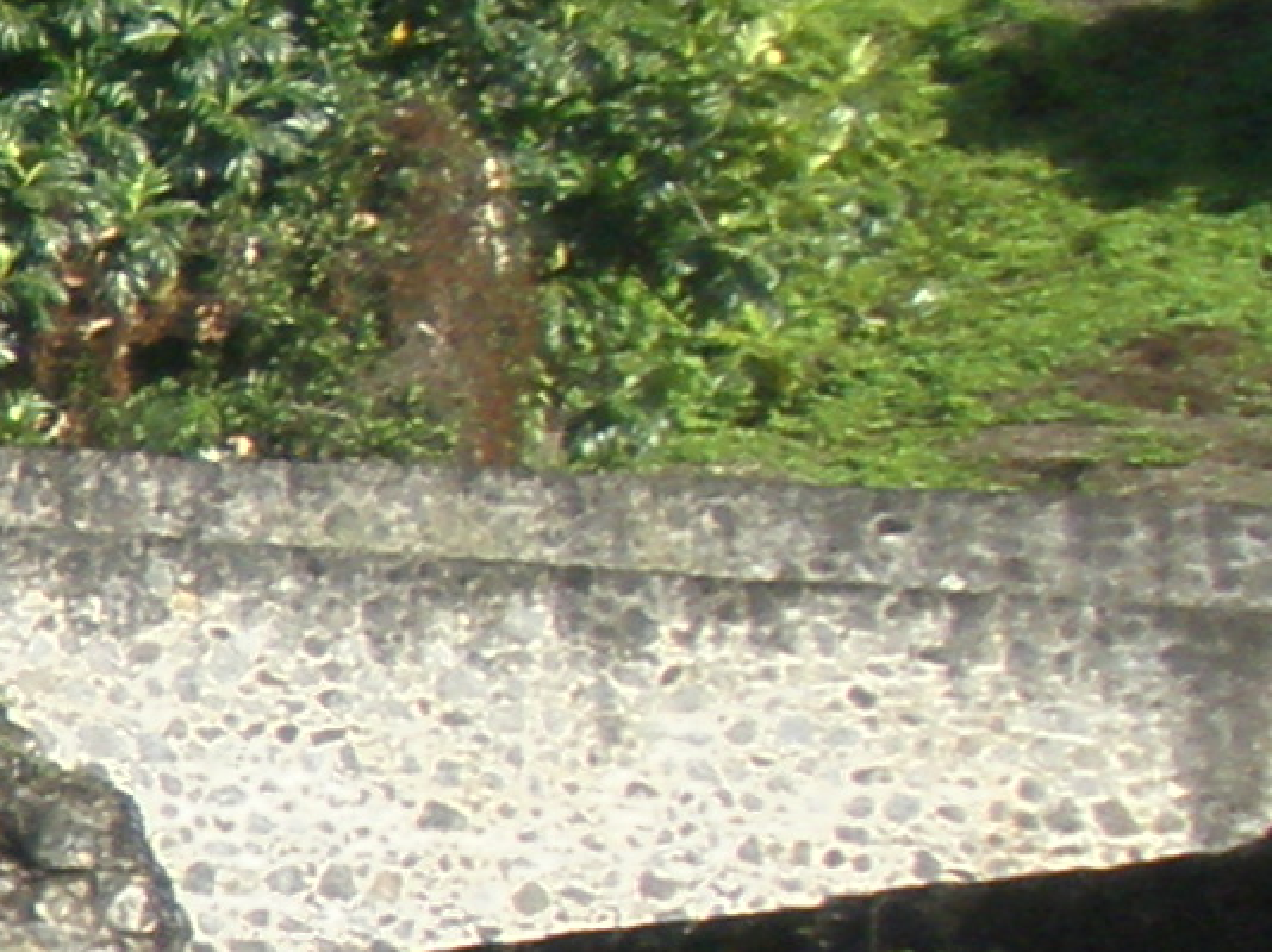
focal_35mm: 253
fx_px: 9293
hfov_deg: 6.8
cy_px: 1366
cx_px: -3068
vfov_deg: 5.8
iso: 64
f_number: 3.5
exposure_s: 1/400
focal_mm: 6.6
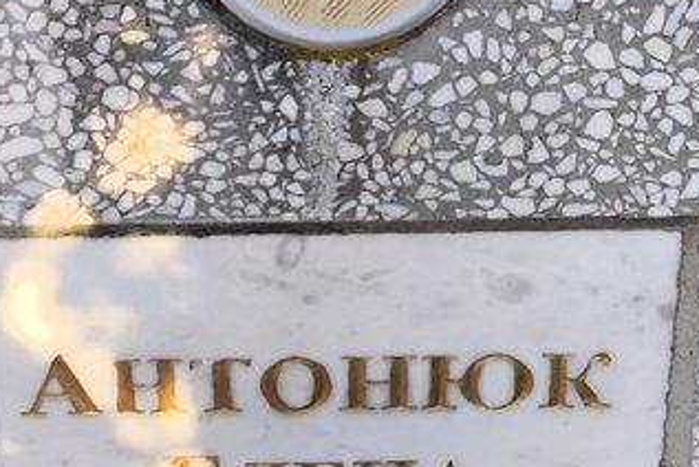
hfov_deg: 15.6
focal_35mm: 131
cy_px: 460
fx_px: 2546
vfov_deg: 10.4
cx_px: 235
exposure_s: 1/295
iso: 50
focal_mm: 4.71
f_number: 1.7
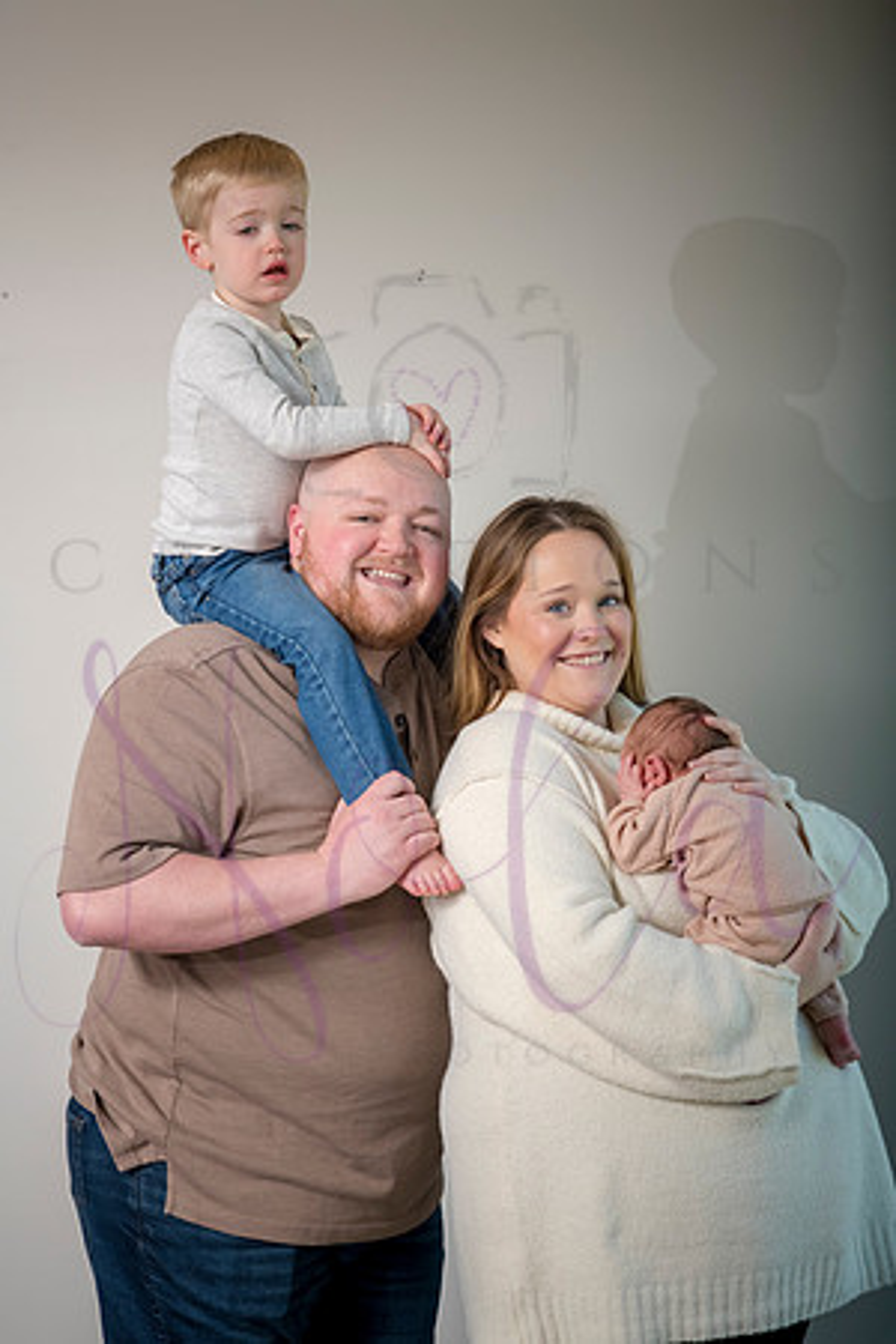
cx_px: 448
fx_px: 3173
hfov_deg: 16.1
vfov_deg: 23.9
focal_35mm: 85
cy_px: 672
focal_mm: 85
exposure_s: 1/250
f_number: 8
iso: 500
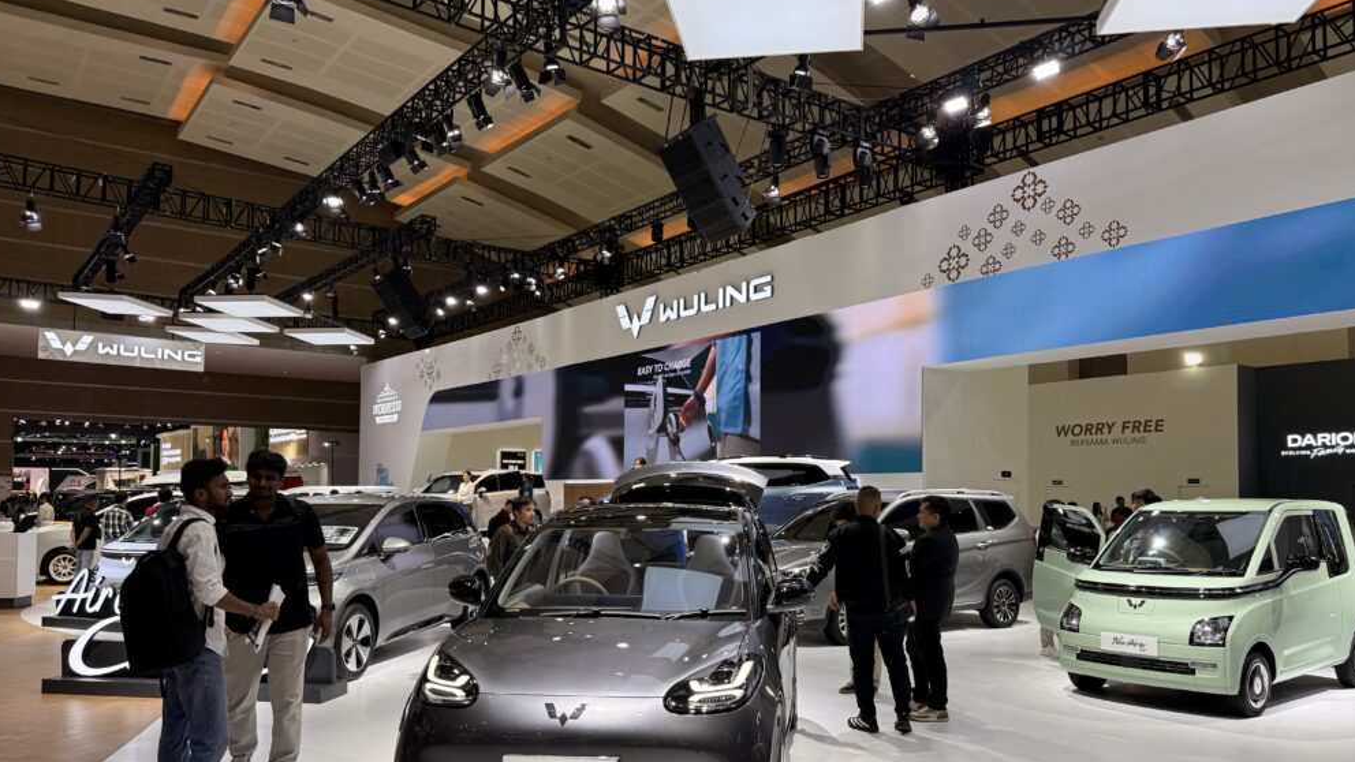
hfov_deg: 69.9
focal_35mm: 27
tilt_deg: +2.5
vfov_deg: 42.7
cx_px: 686
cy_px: 459
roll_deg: -0.6
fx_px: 970
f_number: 1.78
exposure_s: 1/276
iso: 100
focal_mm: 6.76
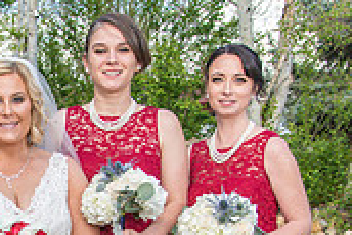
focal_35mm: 81
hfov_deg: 24.0
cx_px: 6
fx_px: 793
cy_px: 281
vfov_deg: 16.2
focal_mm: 24
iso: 100
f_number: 5
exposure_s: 1/160
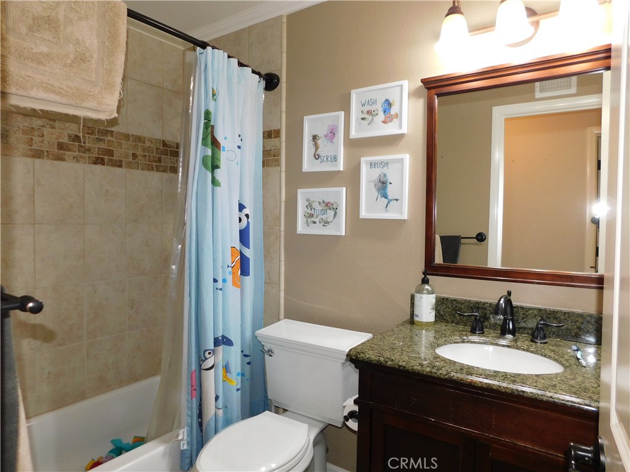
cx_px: 315
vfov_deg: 58.9
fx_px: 419
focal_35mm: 23
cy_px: 236
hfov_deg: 73.9
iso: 200
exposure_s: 1/30
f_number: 3
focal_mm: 4
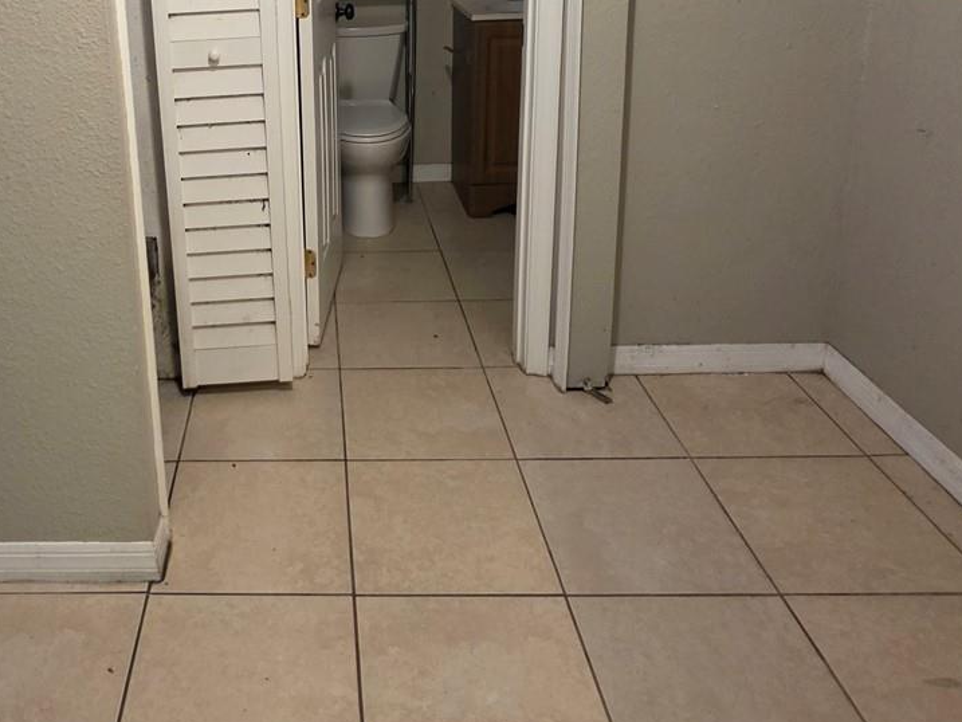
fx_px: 806
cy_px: 107
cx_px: 271
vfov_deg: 44.9
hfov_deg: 59.2
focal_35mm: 29
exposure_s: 1/60
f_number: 1.9
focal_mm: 2.2
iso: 400
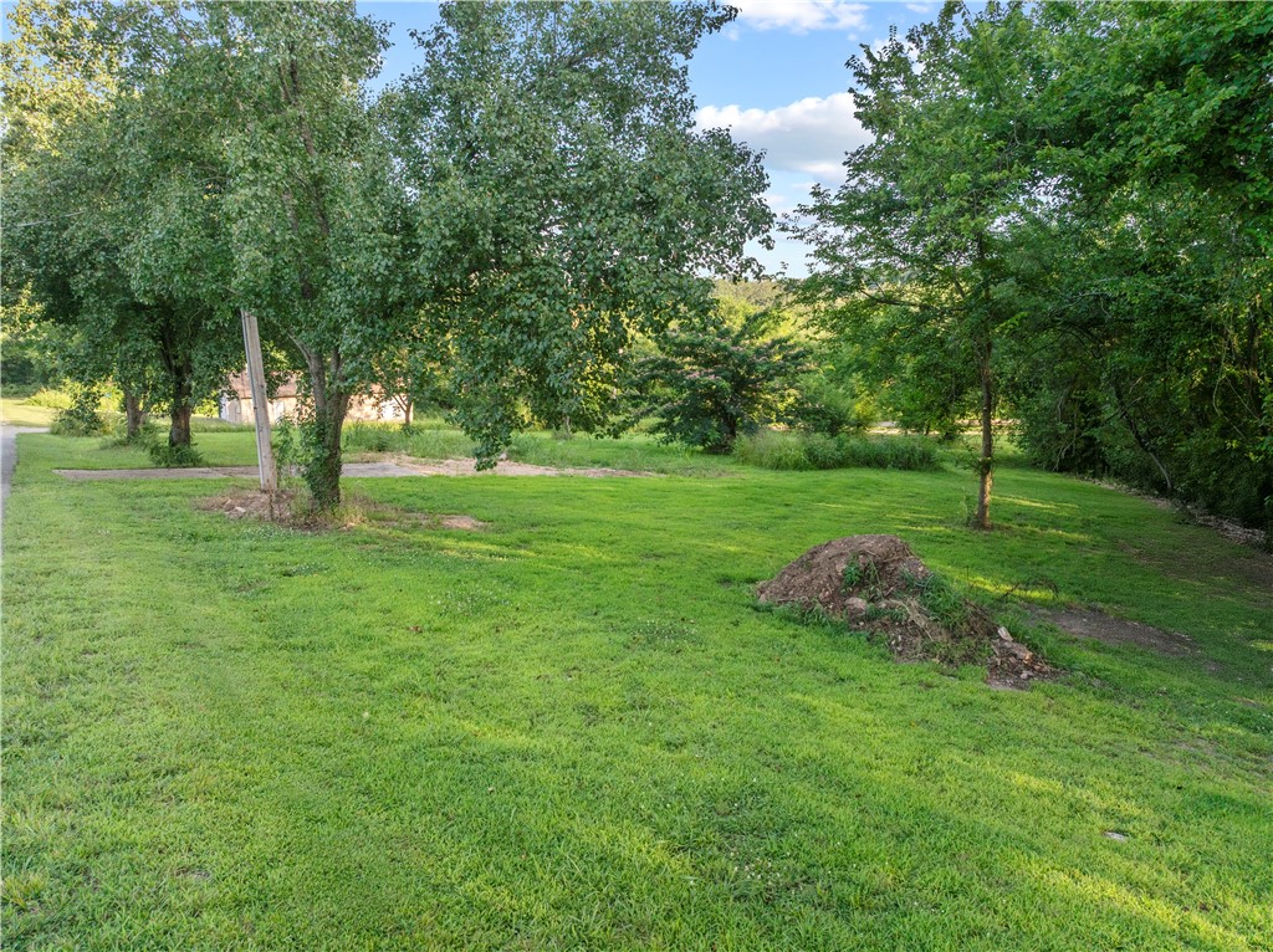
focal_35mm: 24
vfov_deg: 56.7
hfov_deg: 71.6
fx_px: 882
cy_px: 476
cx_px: 636
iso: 370
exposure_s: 1/800
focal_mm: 12.29
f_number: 2.8
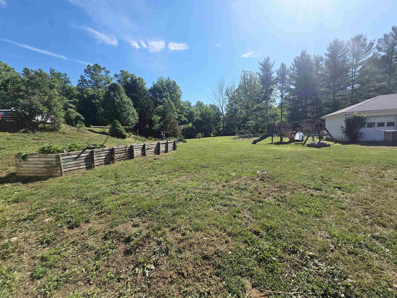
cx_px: 198
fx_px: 149
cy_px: 149
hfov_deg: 106.2
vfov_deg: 89.9
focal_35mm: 13
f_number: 2.2
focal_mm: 2.2
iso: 50
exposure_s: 1/2500
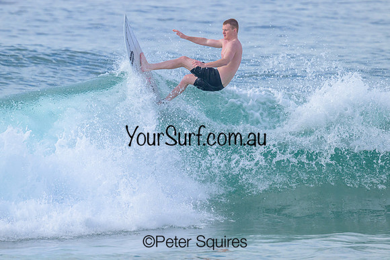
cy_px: 117
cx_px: 188
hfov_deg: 3.1
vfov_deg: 2.1
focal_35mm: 662
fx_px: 7173
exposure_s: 1/2000
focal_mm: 600
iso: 1250
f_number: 11
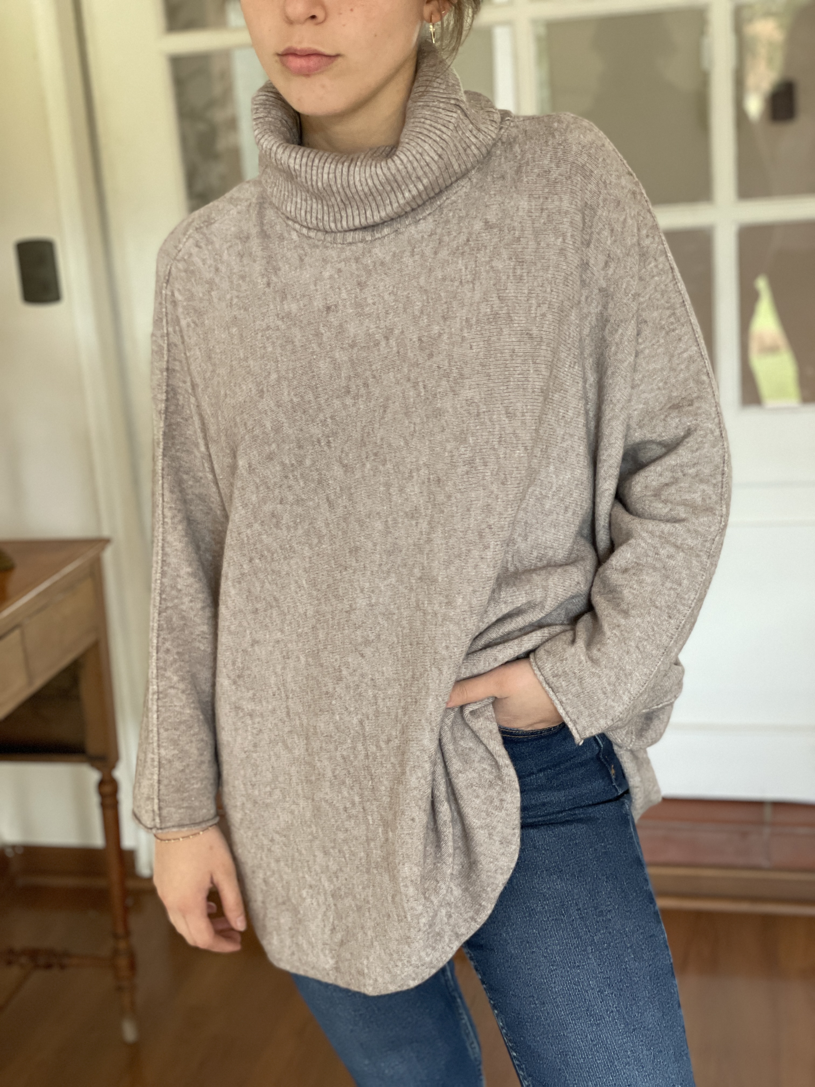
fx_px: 1632
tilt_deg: -13.4
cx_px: 408
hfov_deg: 28.0
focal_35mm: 52
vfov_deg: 36.8
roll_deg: +3.7
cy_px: 544
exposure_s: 1/105
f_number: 2
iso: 250
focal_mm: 6
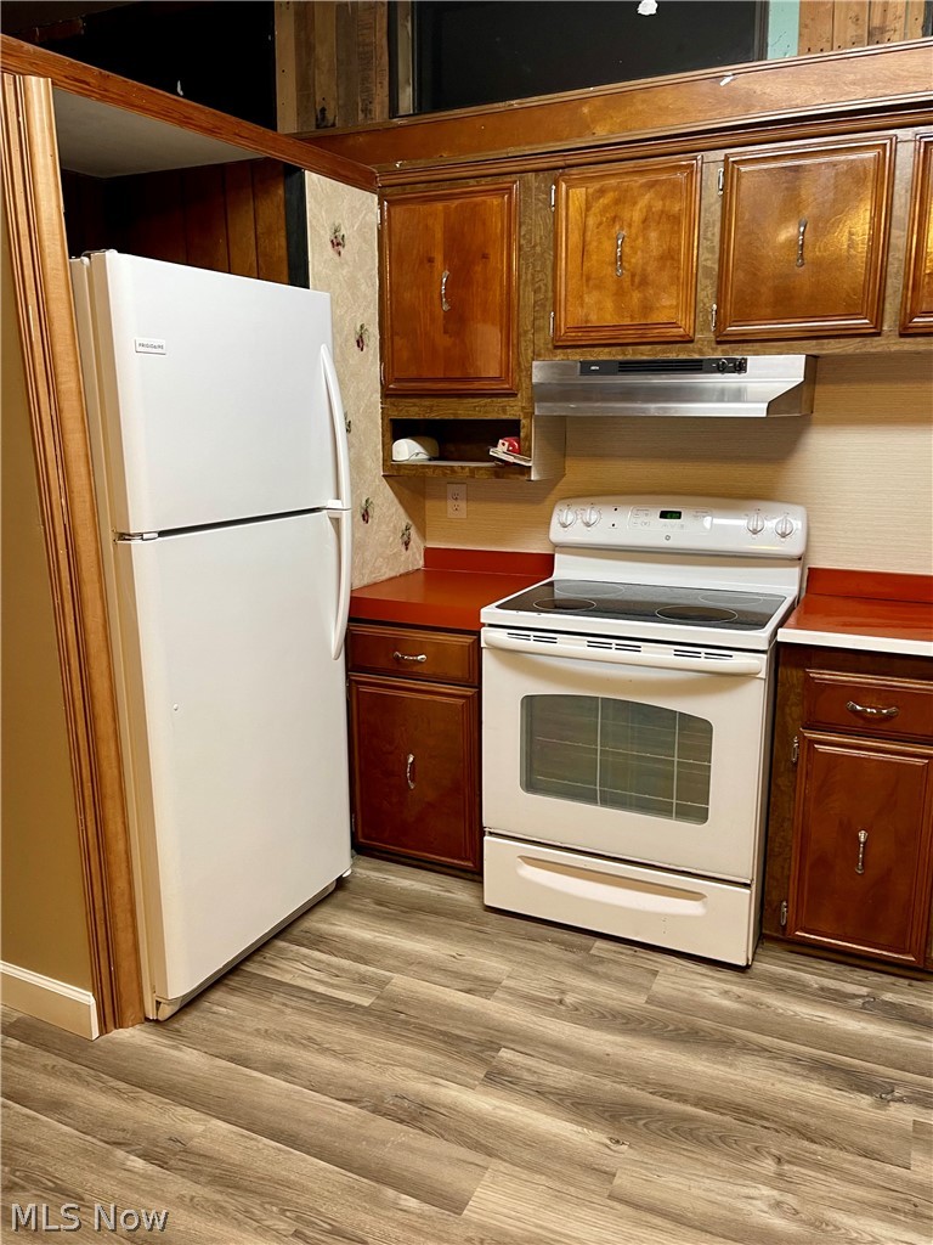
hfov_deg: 53.1
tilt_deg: -12.5
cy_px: 622
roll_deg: -0.1
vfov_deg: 67.3
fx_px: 934
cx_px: 466
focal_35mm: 26
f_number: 1.6
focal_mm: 5.1
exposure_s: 1/60
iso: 125
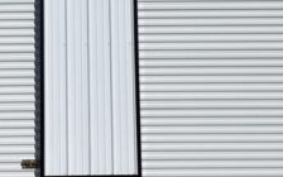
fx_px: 972
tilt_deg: +9.4
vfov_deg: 10.2
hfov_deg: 16.5
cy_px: -62
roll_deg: +0.5
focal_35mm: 126
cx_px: 83
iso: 32
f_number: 1.6
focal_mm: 5.1
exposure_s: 1/12048
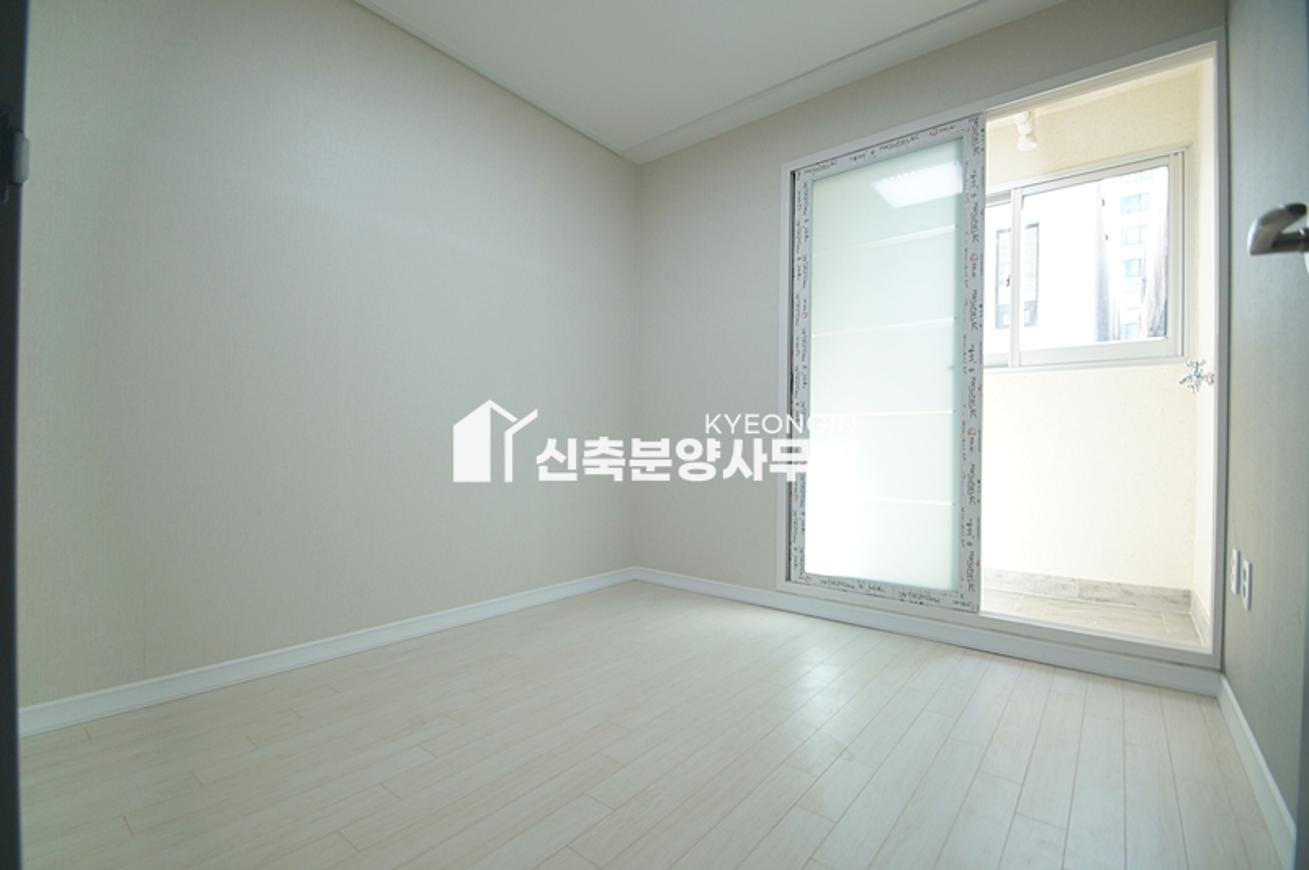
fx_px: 545
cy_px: 435
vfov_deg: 77.2
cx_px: 654
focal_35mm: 15
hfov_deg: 100.4
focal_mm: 10
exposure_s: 1/80
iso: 400
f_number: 4
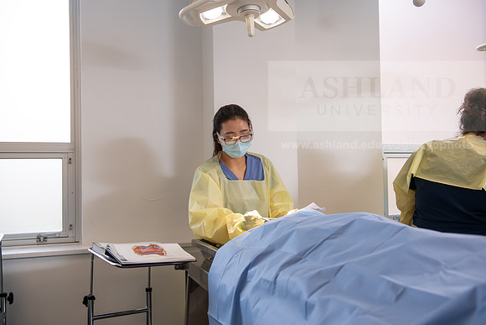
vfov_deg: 35.1
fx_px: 513
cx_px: 243
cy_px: 162
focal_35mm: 38
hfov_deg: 50.7
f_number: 4
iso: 400
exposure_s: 1/200
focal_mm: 38
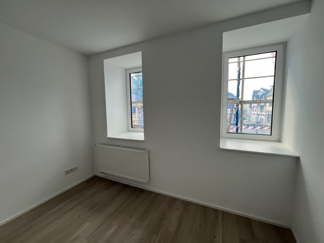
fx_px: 122
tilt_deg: -5.6
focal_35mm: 13
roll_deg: +1.5
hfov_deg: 106.2
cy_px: 122
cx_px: 162
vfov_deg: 89.9
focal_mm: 1.57
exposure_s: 1/99
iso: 50
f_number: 1.8
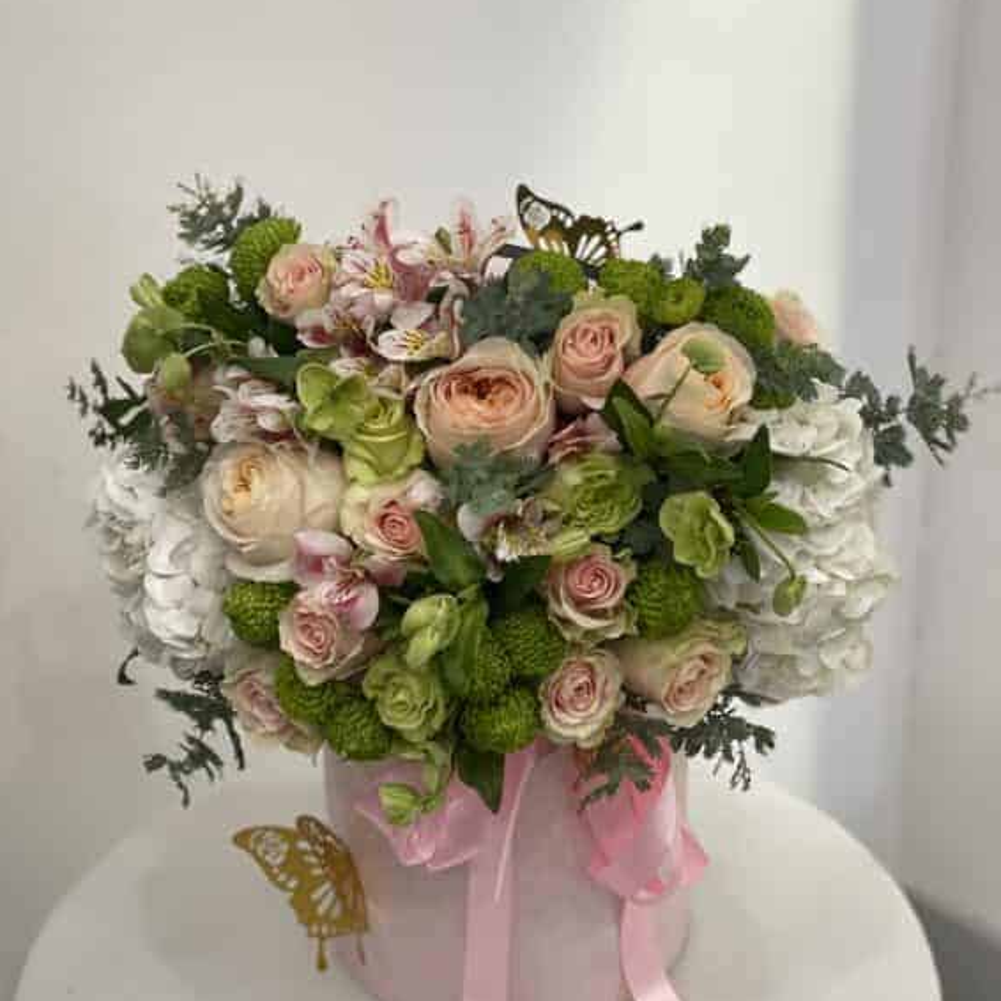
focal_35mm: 76
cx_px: 500
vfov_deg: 22.7
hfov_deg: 22.8
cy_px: 577
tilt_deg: -29.0
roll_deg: +0.0
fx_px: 2486
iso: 160
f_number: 2.2
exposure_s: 1/40
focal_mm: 7.5
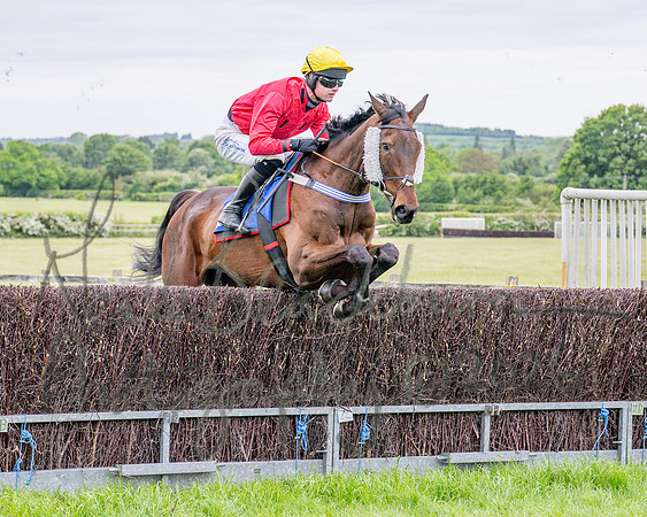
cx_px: 281
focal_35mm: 130
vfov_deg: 11.9
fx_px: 2482
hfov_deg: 14.8
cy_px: 195
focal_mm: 70
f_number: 4
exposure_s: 1/1600
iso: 400
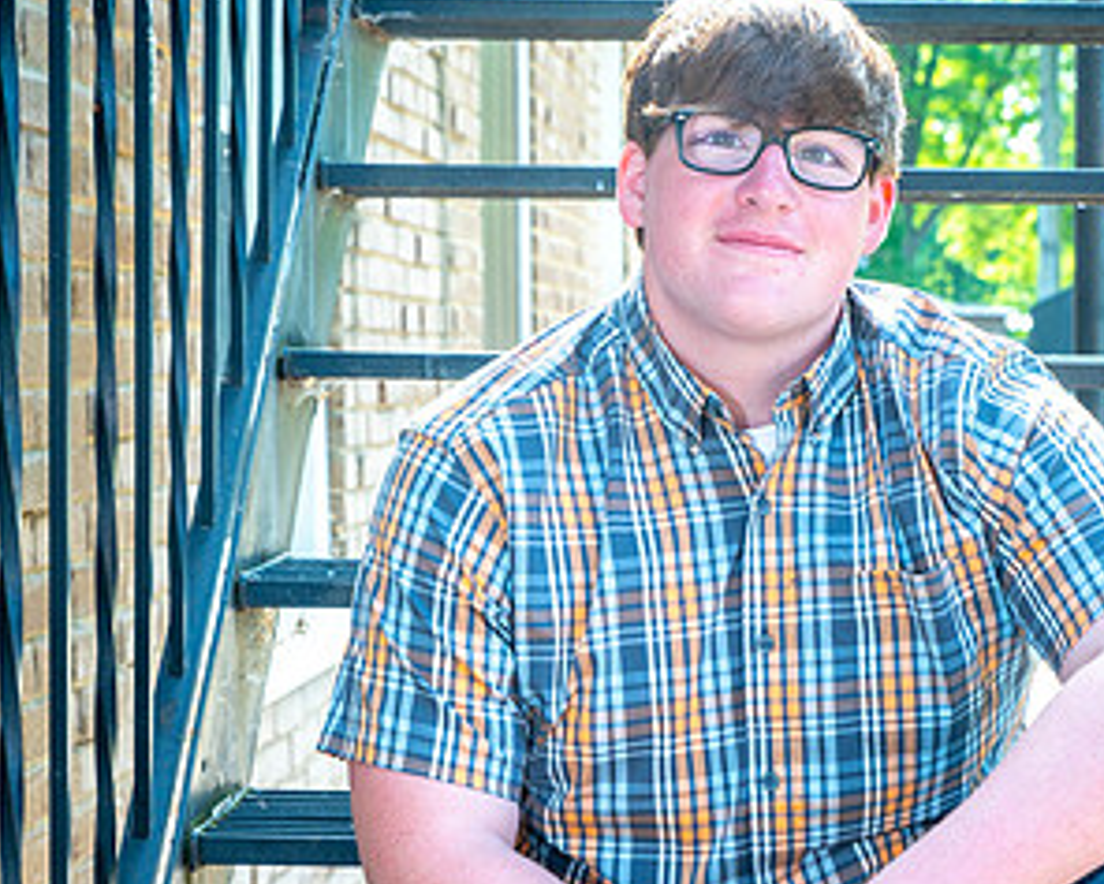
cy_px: 550
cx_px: 746
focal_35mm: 92
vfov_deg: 16.7
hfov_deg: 20.7
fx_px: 3007
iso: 320
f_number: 7.1
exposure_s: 1/80
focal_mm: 50
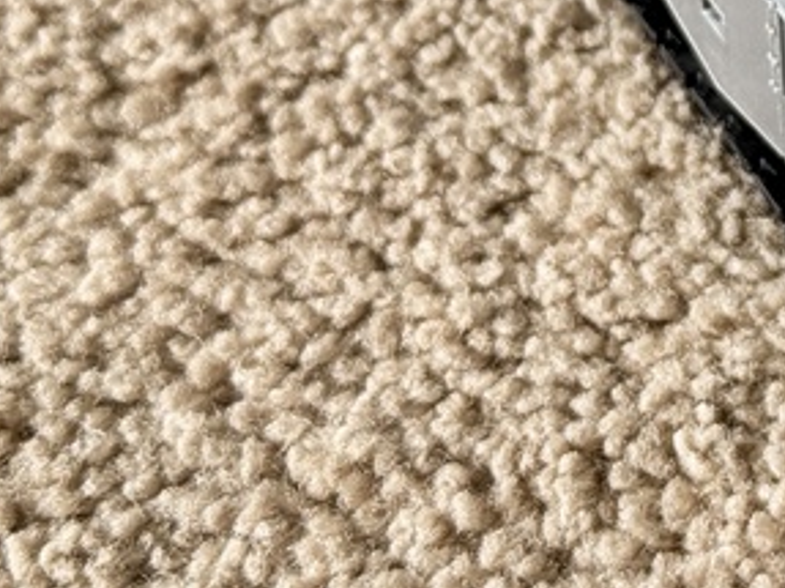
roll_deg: +0.3
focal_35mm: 134
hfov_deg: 14.1
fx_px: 3037
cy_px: -205
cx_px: 1053
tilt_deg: -38.6
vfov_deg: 10.8
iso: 80
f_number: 1.78
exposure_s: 1/121
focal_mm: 6.76
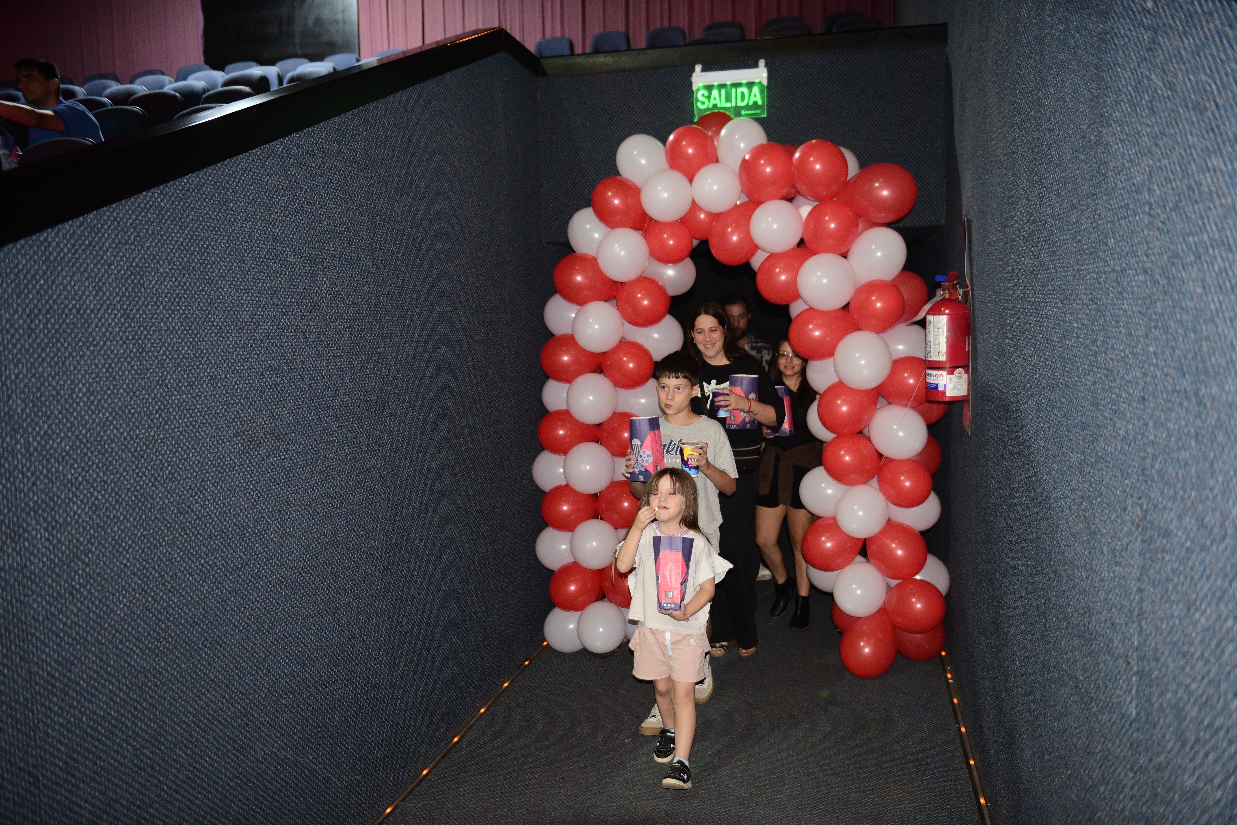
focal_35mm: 32
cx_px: 618
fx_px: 1099
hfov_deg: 58.7
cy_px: 412
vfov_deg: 41.1
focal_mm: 32
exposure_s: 1/60
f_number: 2.8
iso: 1600
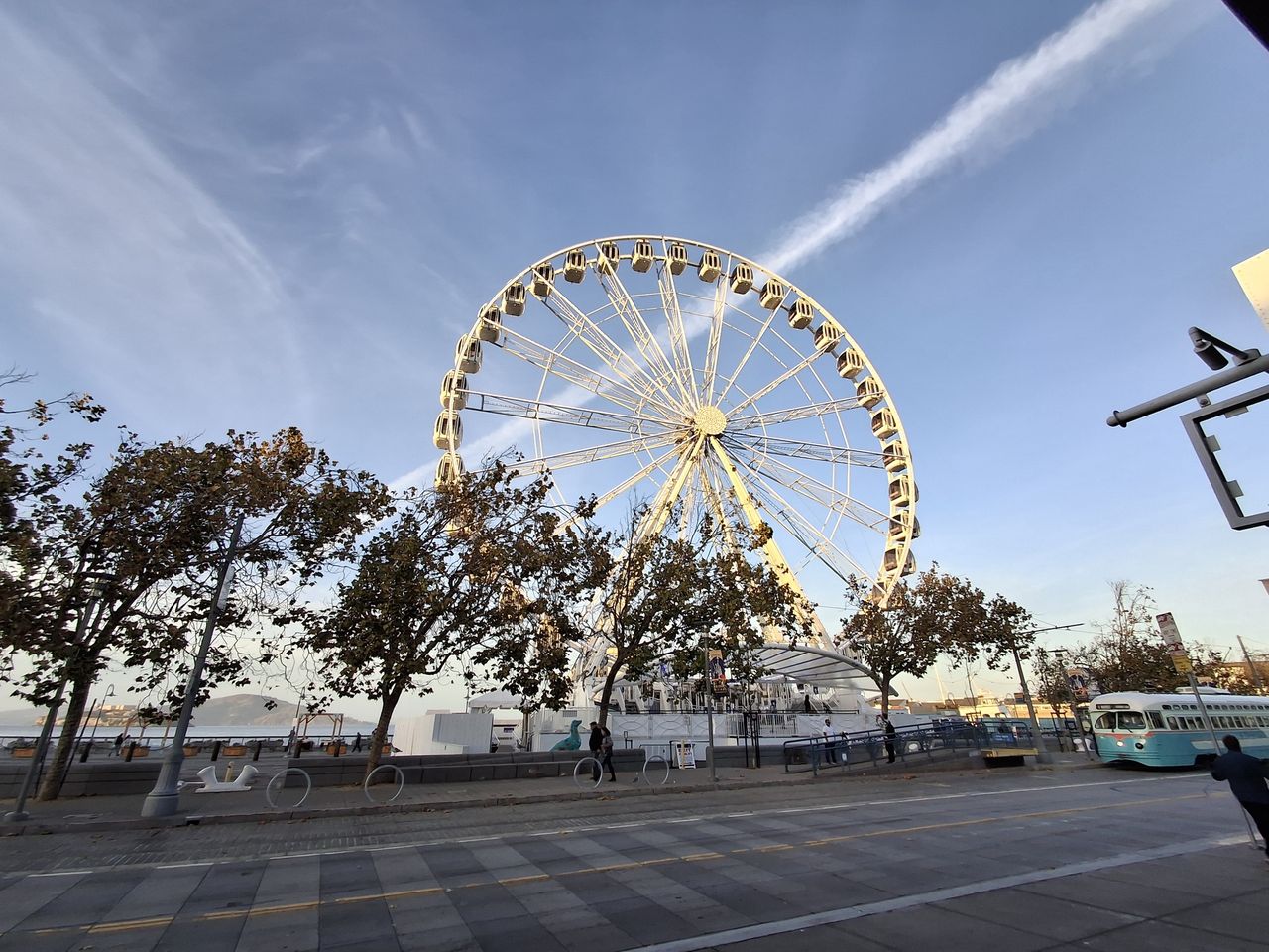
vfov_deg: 78.1
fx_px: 587
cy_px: 476
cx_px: 634
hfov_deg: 94.5
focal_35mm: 16
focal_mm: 1.64
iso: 40
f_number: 2.2
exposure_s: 1/274
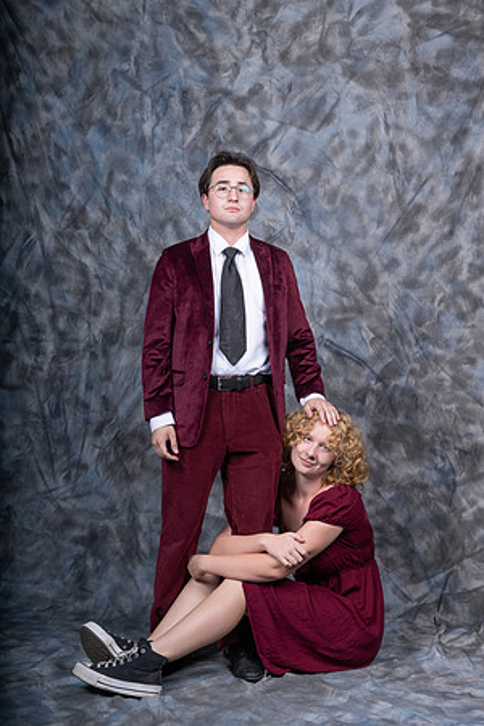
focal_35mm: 50
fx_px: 1008
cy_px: 363
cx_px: 242
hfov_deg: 27.0
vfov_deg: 39.6
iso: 100
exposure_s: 1/250
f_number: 8
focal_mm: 50
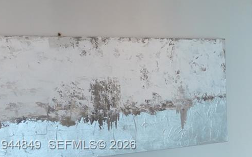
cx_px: 385
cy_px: 146
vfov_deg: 14.5
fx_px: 611
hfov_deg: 19.9
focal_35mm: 89
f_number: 5
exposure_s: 1/100
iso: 400
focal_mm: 18
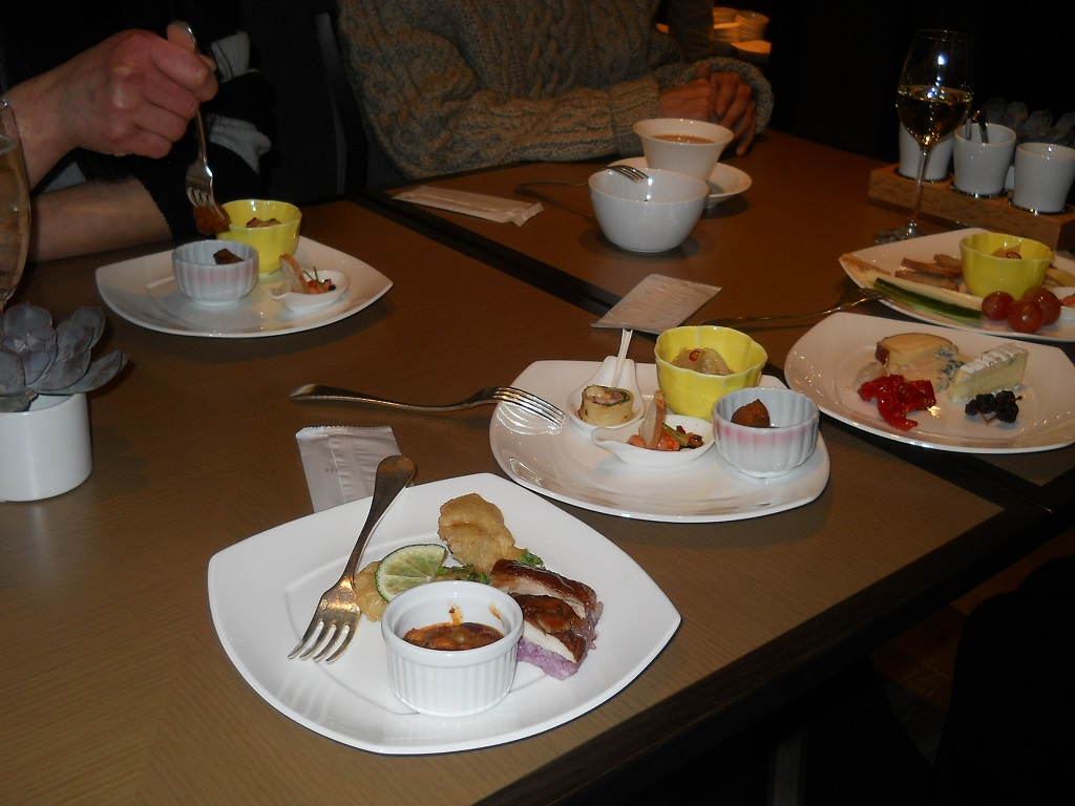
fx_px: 1273
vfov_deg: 35.1
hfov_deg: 45.8
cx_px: 538
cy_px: 403
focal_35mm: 41
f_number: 3.1
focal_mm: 6.72
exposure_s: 1/30
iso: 80
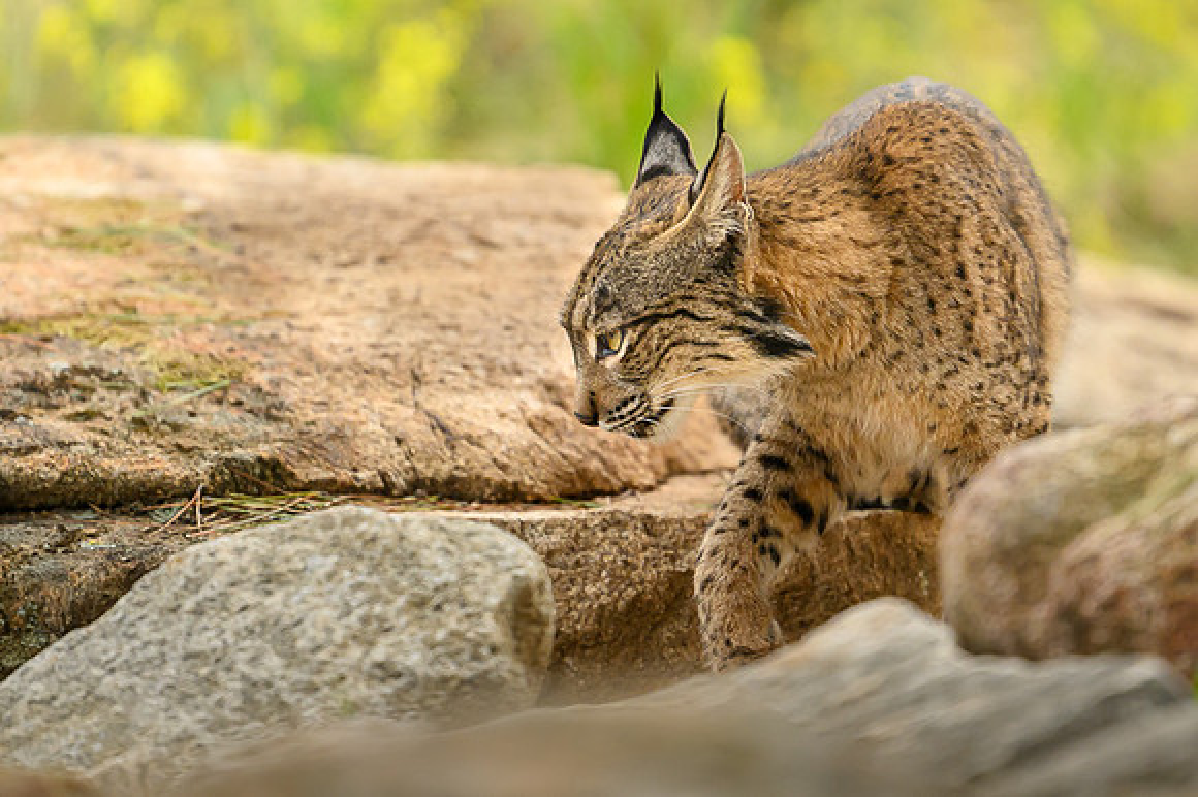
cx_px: 614
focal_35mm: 946
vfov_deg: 1.5
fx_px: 31459
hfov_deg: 2.2
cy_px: 282
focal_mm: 560
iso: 1250
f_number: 4
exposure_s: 1/2000
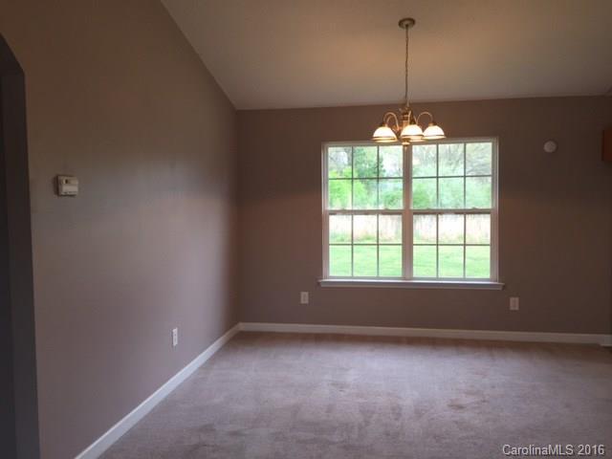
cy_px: 230
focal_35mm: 29
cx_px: 306
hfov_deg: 61.7
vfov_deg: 48.2
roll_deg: -0.4
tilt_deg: -3.8
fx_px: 513
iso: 40
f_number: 2.2
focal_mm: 4.15
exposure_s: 1/60
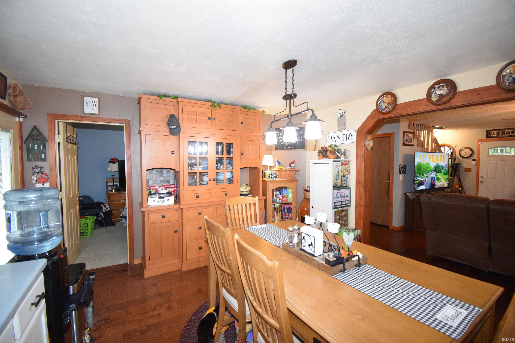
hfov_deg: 100.4
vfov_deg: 77.3
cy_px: 172
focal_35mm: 15
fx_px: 215
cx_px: 258
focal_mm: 10
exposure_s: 1/60
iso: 2800
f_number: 4.5
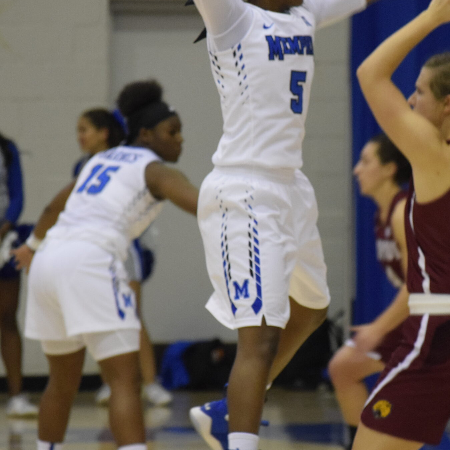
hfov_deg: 3.6
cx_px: 310
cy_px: 184
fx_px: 7118
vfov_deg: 3.6
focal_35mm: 484
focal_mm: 200
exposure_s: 1/160
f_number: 5.6
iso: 3200
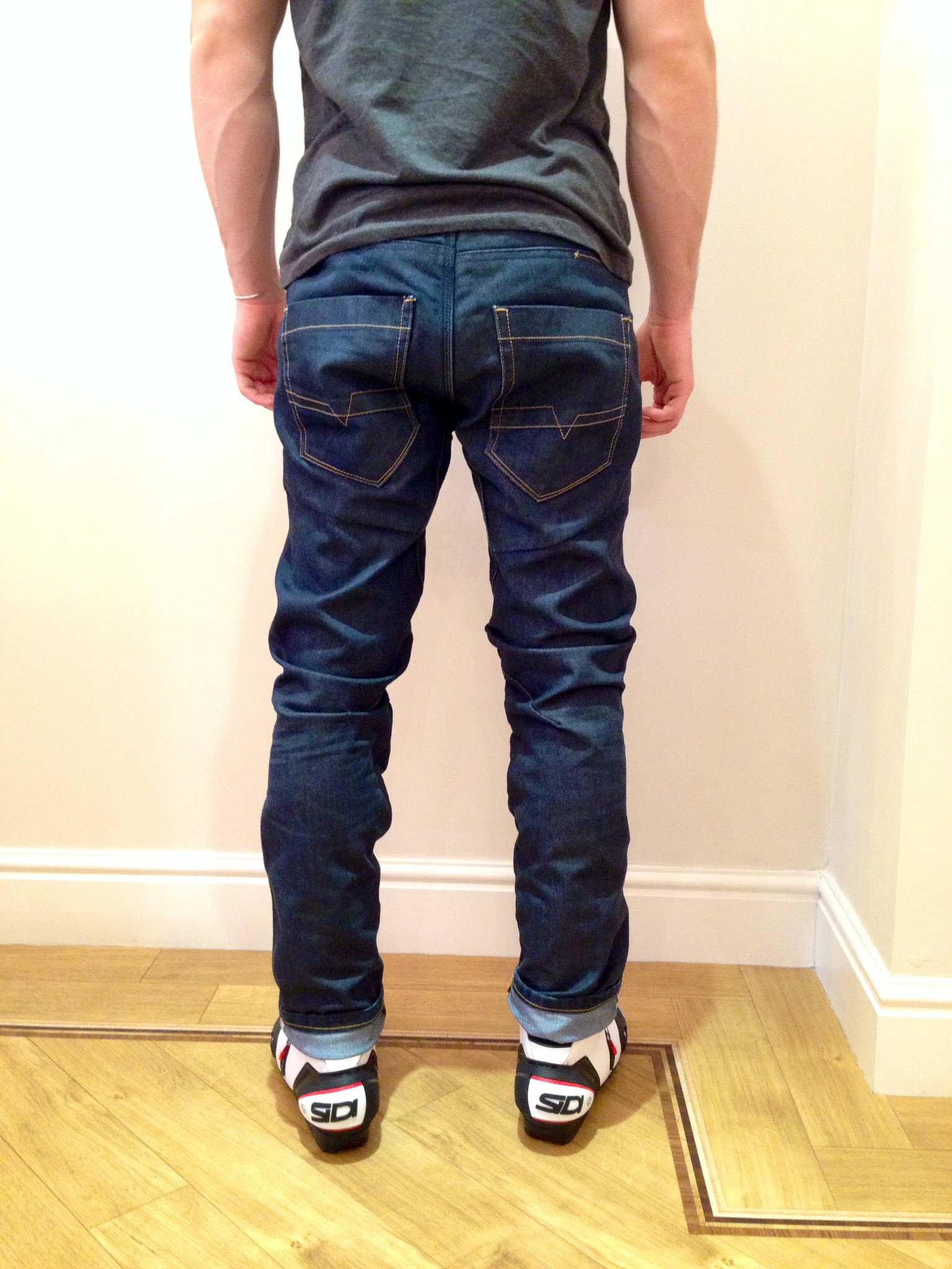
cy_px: 634
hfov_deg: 42.9
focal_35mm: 33
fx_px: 1210
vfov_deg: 55.4
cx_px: 476
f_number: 2.4
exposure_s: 1/20
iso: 320
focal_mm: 4.12
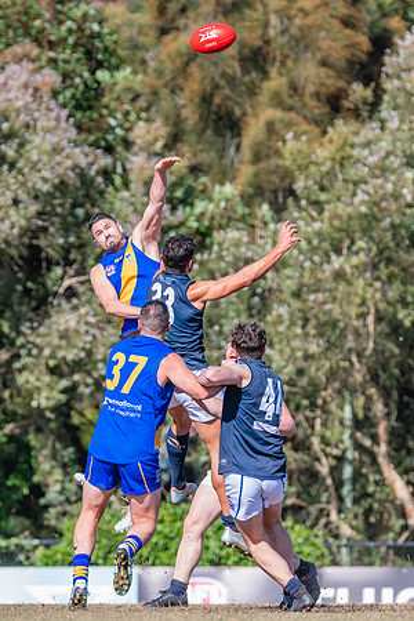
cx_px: 170
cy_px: 306
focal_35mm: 587
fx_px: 10131
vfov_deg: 3.5
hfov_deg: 2.3
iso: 800
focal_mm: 380
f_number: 7.1
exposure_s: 1/2000
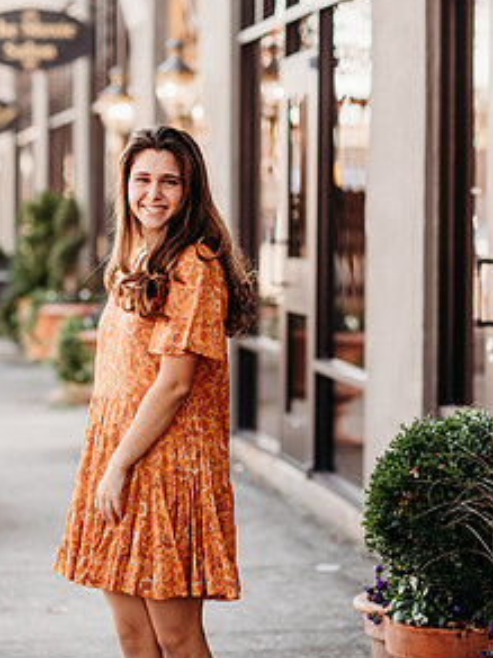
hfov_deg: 11.8
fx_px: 2393
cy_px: 239
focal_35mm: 126
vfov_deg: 15.6
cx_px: 207
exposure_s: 1/250
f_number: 2.2
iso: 100
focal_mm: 85
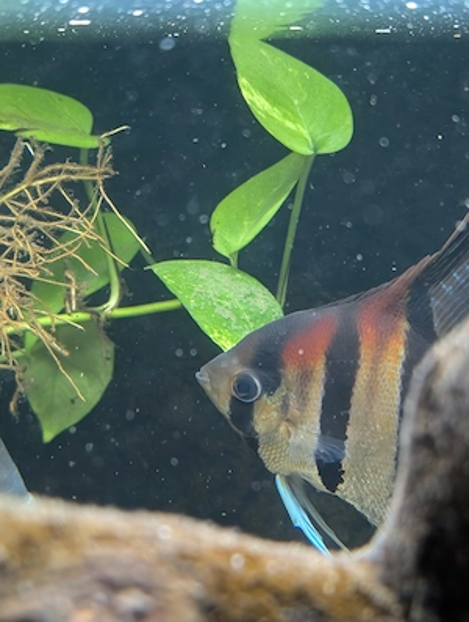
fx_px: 882
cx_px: 234
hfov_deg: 29.8
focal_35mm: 49
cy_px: 311
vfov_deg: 38.8
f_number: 1.68
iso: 668
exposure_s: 1/120
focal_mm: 6.9
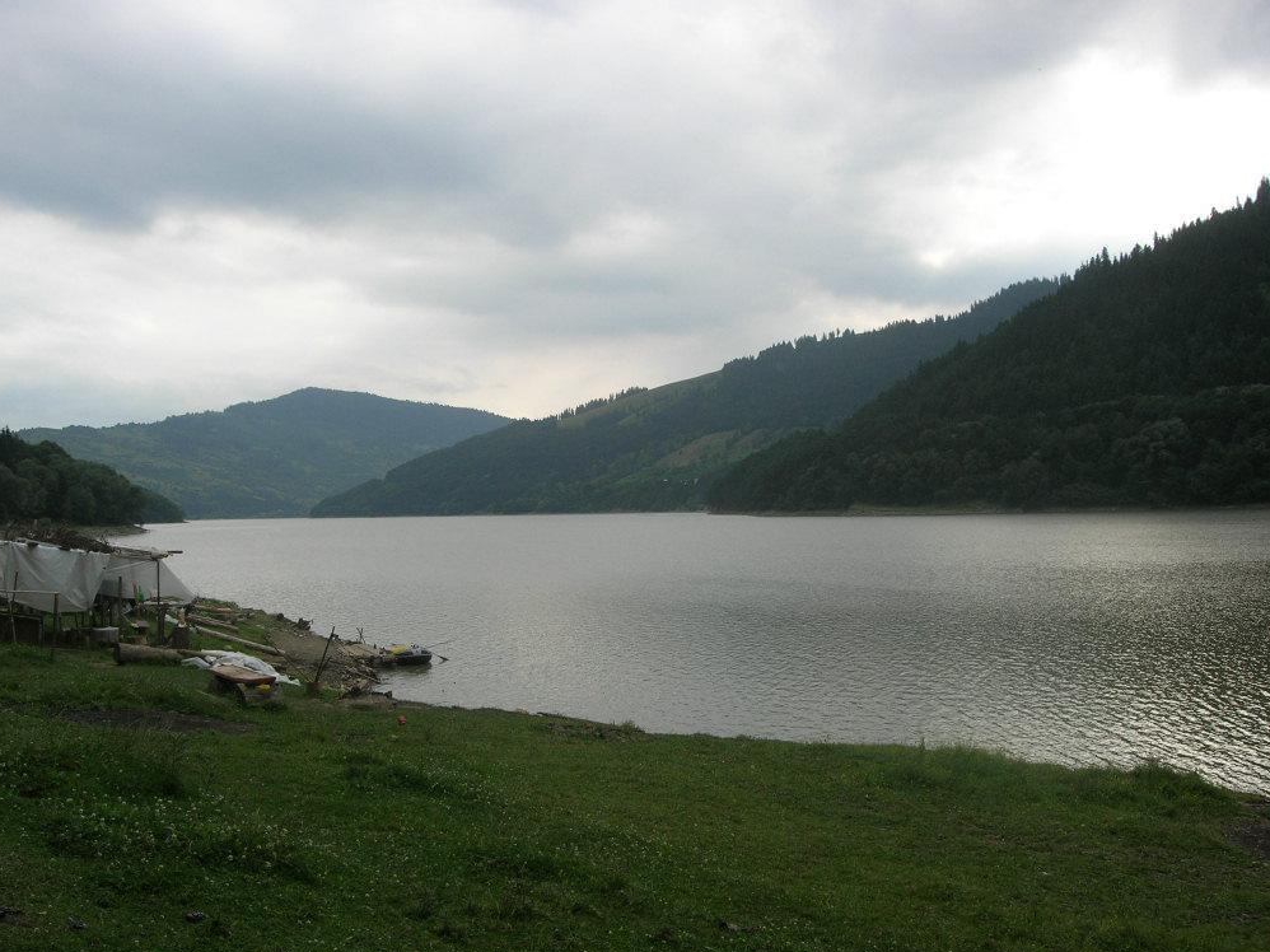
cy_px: 479
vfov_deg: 36.8
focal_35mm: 39
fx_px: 1430
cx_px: 630
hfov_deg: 47.9
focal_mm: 7.8
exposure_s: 1/315
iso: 64
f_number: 4.8
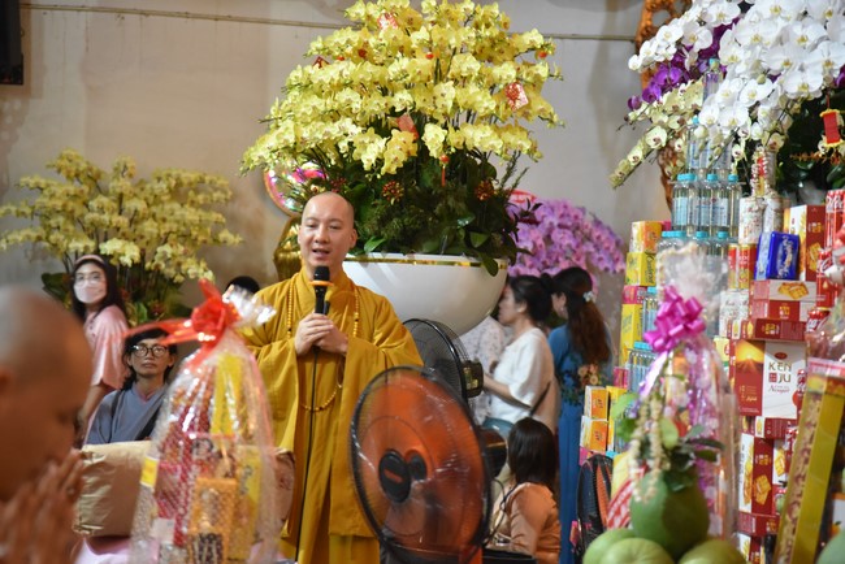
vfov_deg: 11.4
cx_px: 422
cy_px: 282
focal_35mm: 120
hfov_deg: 17.1
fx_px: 2818
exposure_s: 1/50
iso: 6400
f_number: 4
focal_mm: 120
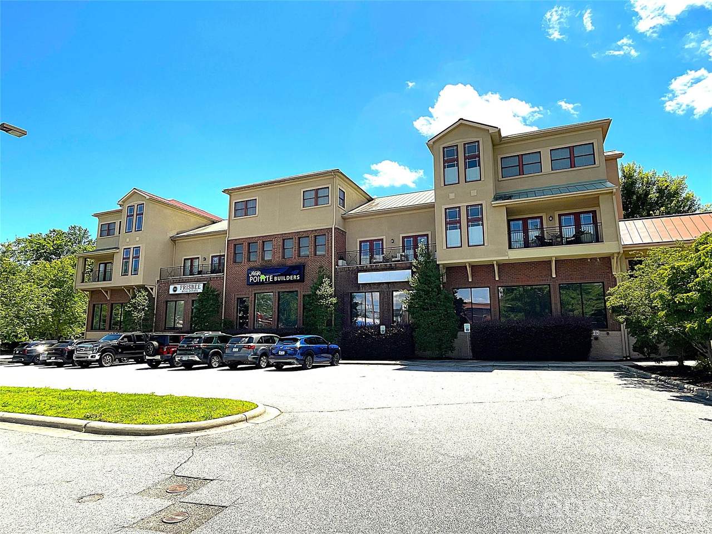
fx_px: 391
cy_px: 267
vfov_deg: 68.7
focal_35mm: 19
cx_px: 356
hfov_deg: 84.7
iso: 25
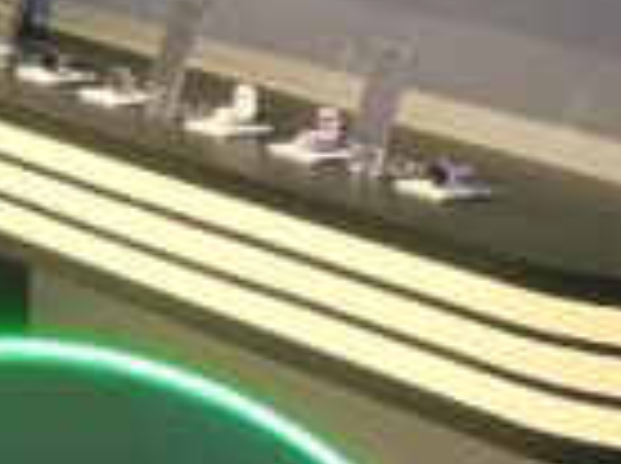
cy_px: -505
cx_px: -518
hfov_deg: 10.8
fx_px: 3062
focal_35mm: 171
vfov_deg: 8.2
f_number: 1.7
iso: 640
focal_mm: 6.3
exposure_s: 1/100
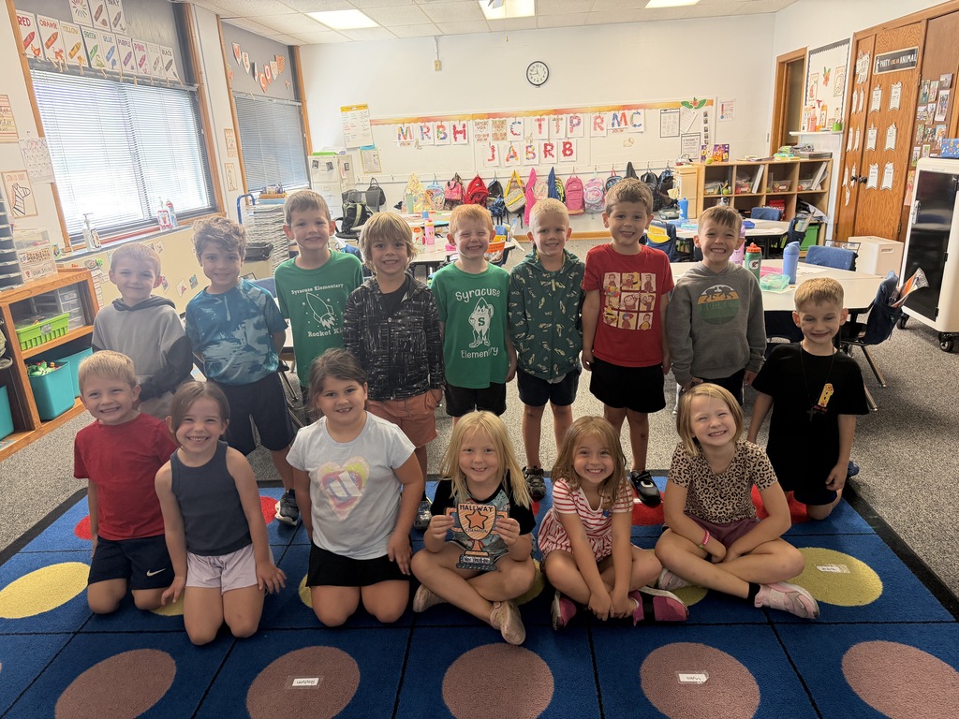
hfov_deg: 71.6
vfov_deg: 56.8
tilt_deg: -18.3
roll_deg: +3.3
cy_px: 360
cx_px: 480
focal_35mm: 24
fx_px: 665
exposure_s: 1/60
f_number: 1.78
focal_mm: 6.76
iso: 320
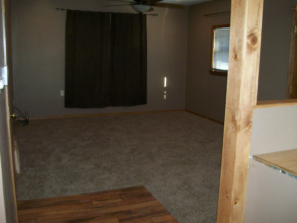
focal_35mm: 36
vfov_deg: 39.7
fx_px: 309
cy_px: 112
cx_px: 148
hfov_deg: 51.4
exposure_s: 1/64
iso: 140
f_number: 2.7
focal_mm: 6
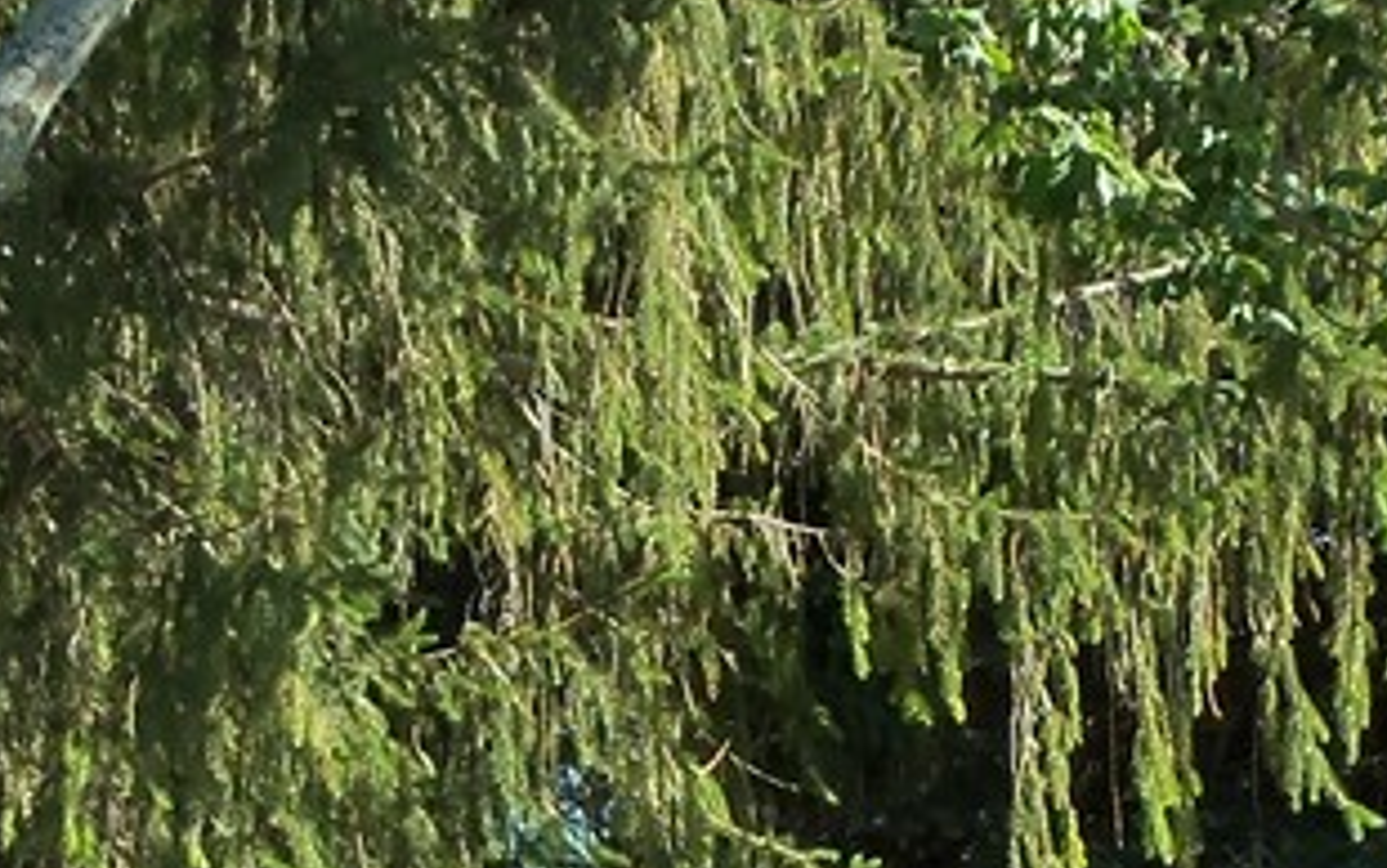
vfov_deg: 7.0
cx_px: 523
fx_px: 7071
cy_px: 1136
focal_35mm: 187
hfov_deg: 11.2
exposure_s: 1/200
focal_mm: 6.7
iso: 80
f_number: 3.7
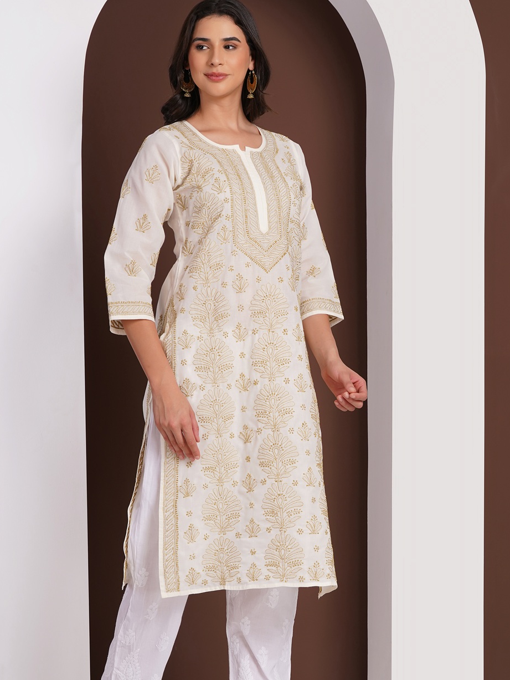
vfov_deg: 20.8
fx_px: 1846
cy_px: 397
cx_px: 263
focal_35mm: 94
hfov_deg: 15.7
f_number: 10
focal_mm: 80
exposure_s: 1/125
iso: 250
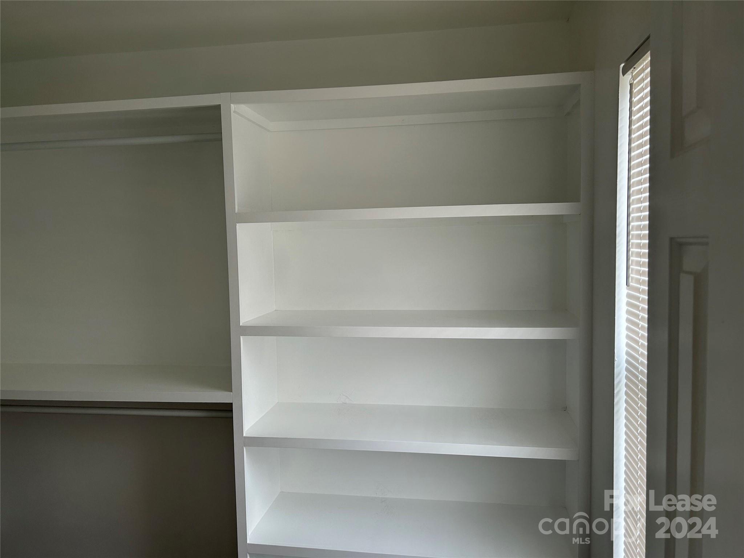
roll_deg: +2.3
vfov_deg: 53.1
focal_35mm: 26
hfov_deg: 67.3
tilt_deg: -5.0
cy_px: 279
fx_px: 559
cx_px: 372
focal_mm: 5.7
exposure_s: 1/121
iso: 80
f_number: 1.5
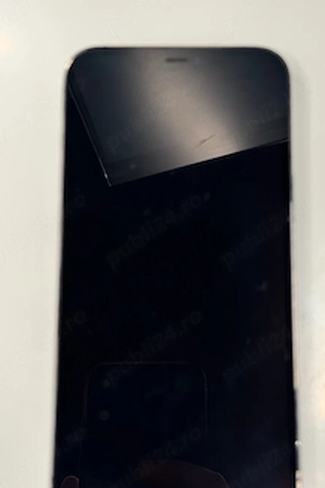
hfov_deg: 22.2
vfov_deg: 32.9
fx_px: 826
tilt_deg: -78.0
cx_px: 183
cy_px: 248
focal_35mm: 61
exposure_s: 1/60
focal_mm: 6.76
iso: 125
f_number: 1.78
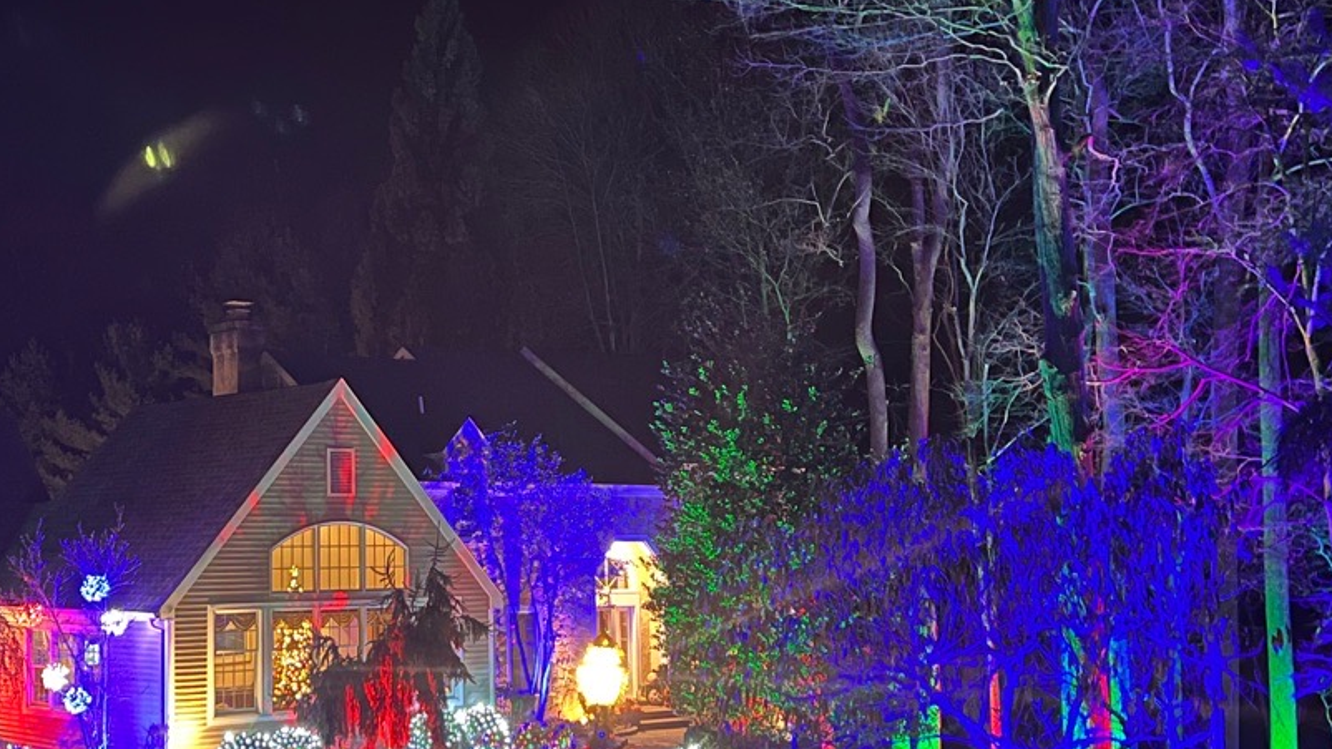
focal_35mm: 53
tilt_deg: +2.8
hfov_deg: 38.4
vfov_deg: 22.6
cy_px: 409
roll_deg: +0.0
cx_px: 377
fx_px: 1872
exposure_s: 1/9
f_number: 1.5
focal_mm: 5.7
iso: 800
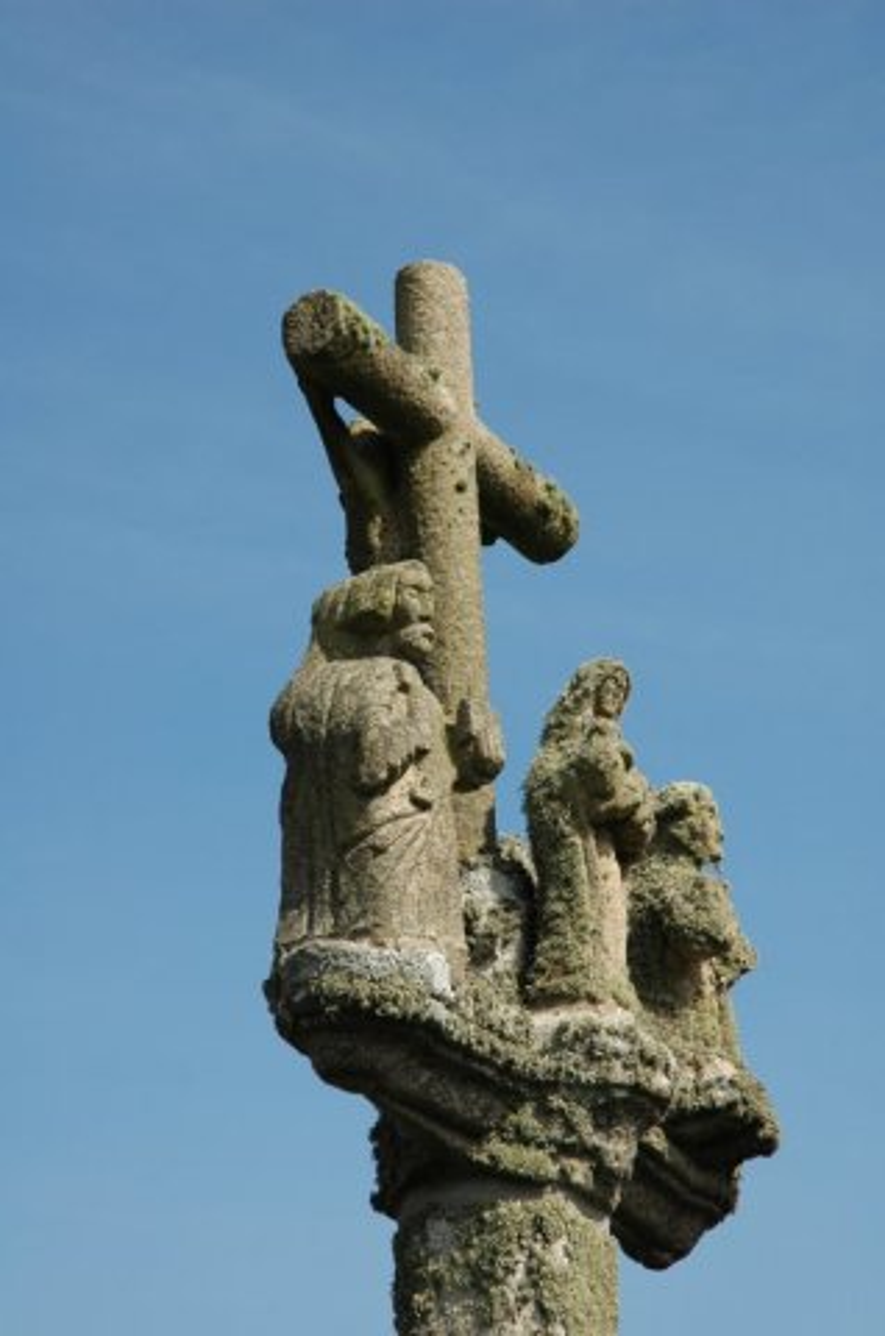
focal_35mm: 105
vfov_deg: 19.5
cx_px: 442
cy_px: 668
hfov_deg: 13.0
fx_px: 3888
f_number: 9
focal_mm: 70
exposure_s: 1/320
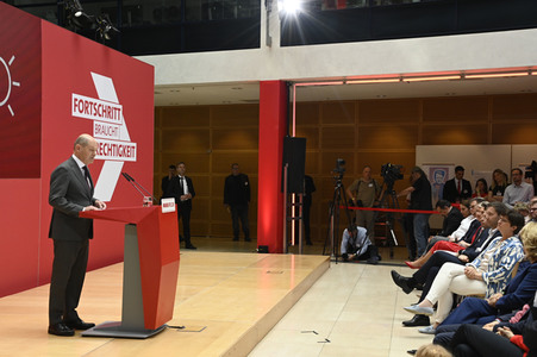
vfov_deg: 28.0
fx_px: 715
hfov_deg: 41.1
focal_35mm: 48
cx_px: 268
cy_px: 178
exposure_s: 1/500
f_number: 9
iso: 2500
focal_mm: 48
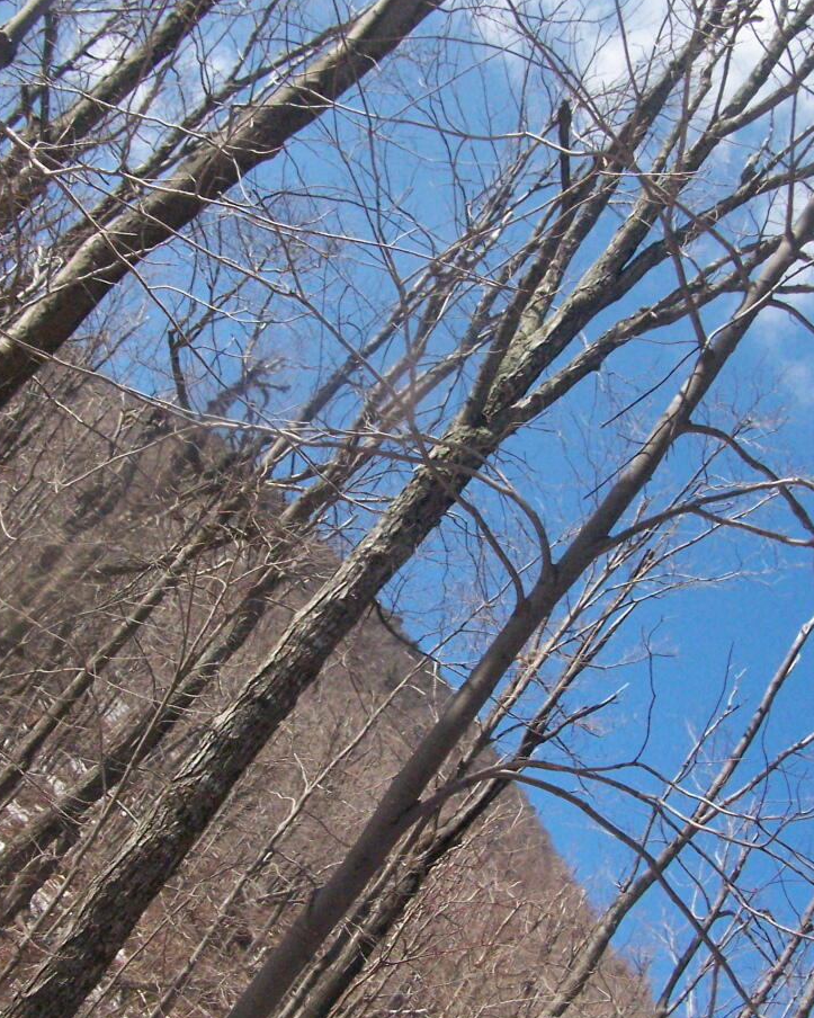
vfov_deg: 33.5
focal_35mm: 56
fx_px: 1687
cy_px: 594
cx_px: 400
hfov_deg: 27.1
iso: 400
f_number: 4
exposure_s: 1/800
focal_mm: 6.3
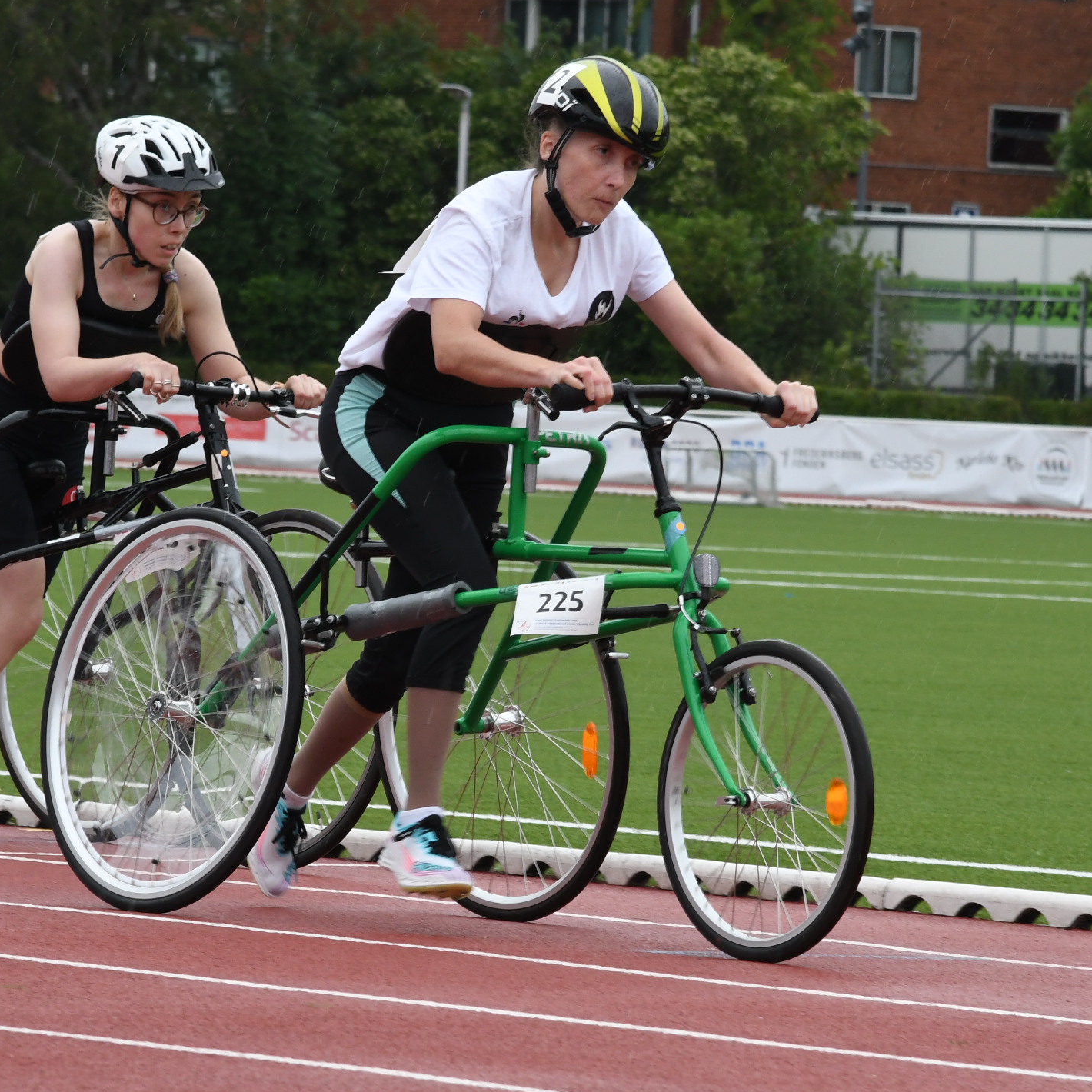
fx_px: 10921
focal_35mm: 306
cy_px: 545
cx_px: 508
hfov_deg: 5.7
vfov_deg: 5.7
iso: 640
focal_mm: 120
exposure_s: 1/250
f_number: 8
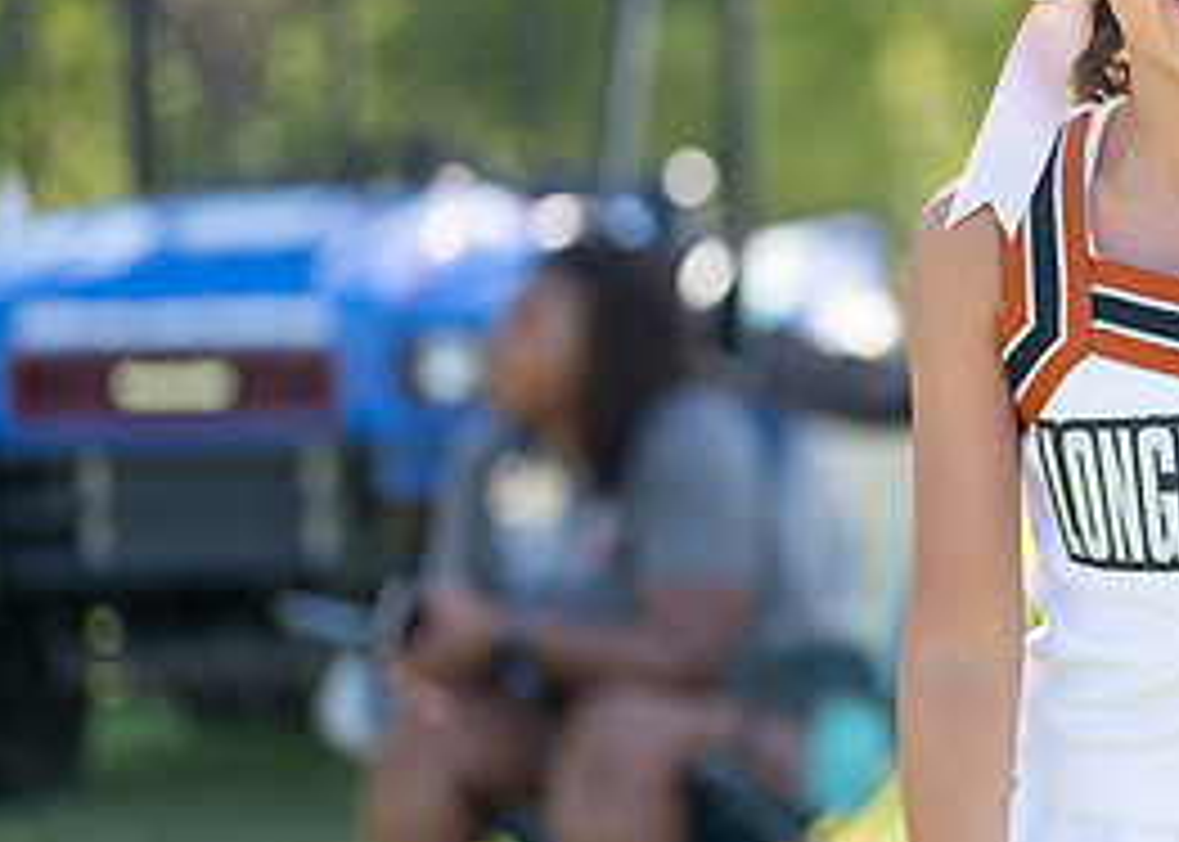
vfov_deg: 12.3
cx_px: 1292
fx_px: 3917
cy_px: 369
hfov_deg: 16.6
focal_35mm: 117
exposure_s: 1/4000
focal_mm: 50
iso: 100
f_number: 1.2
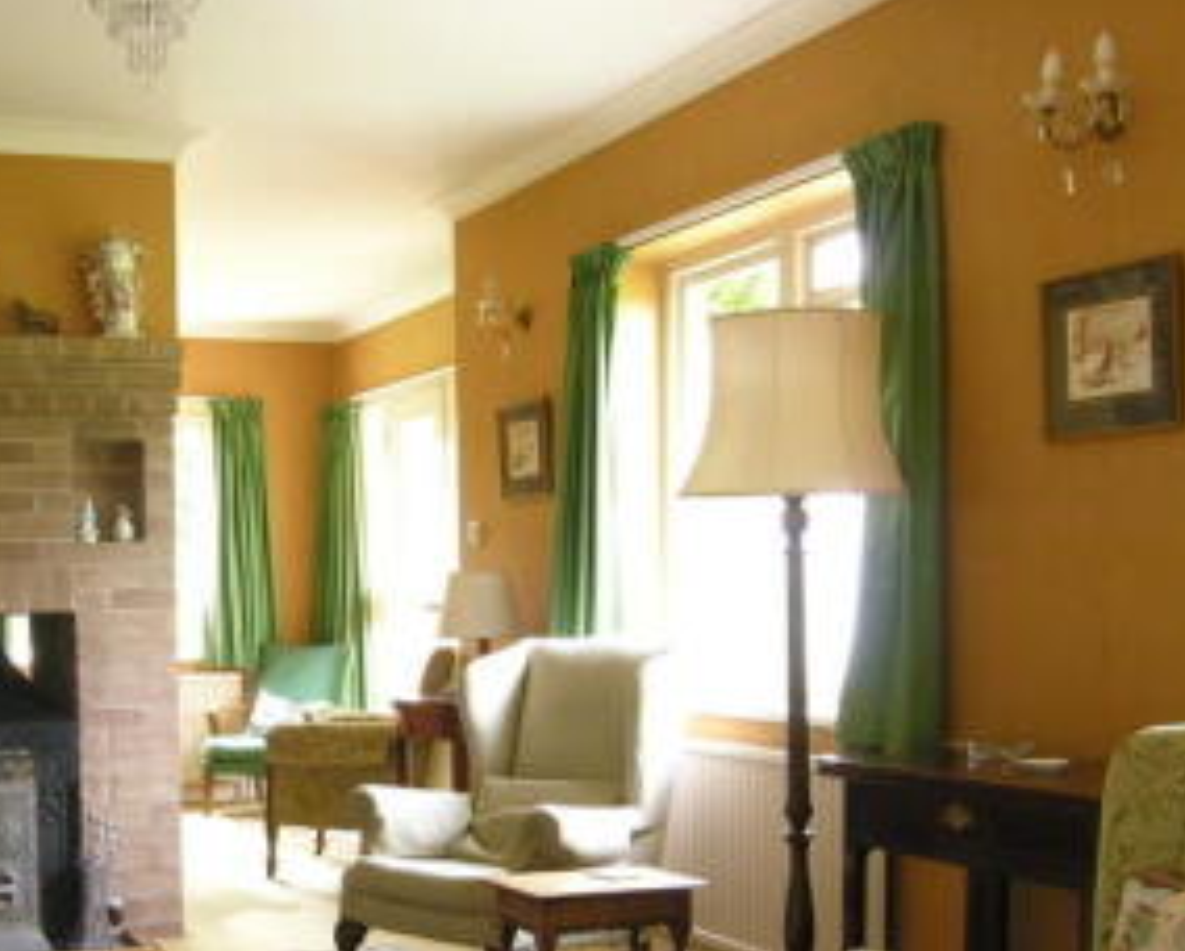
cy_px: 765
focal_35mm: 48
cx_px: 315
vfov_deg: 30.7
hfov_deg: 37.9
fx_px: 1686
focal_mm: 6.1
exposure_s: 1/2.2
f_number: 5.7
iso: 177
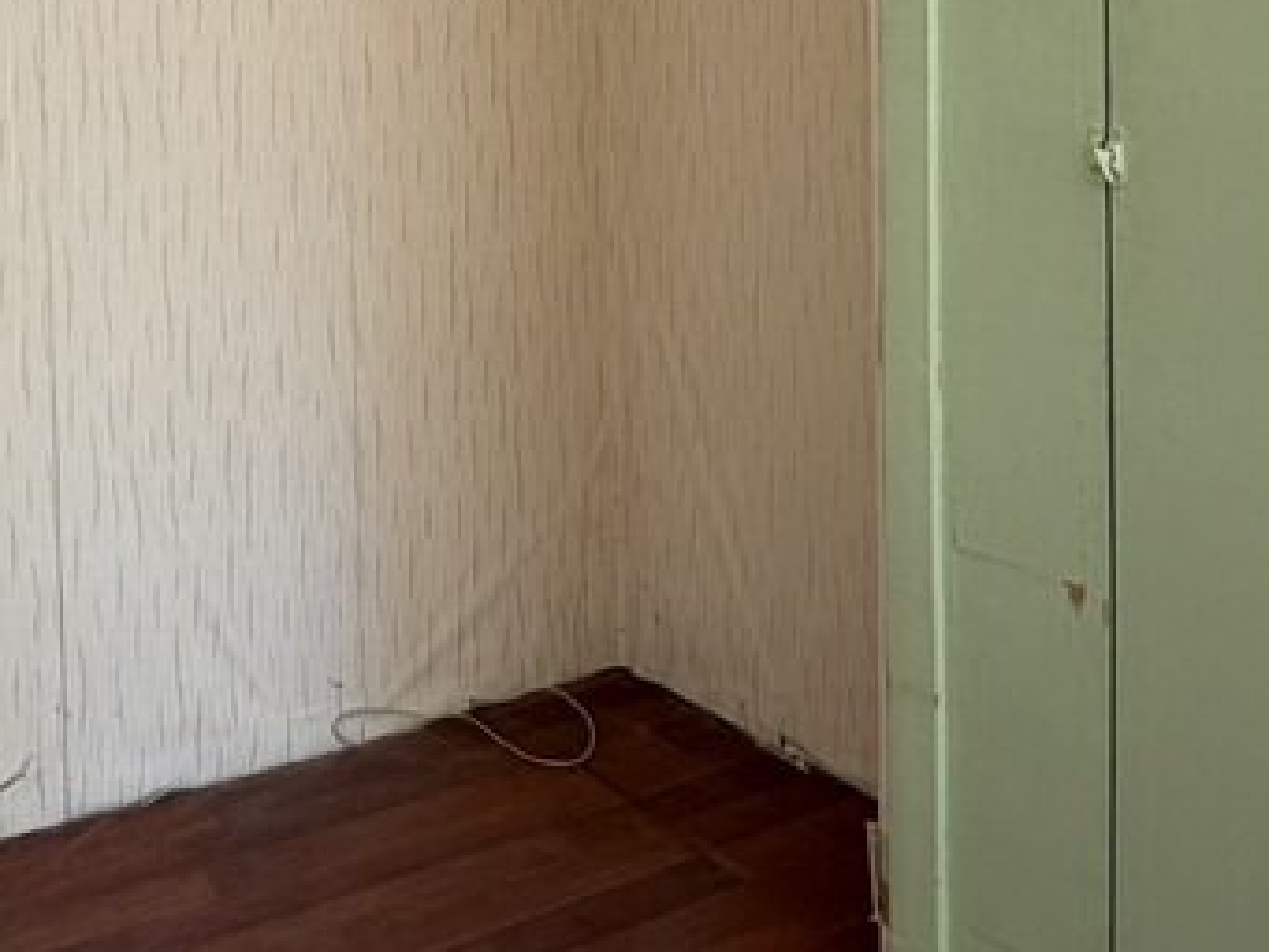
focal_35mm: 42
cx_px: 476
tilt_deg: -2.8
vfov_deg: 32.9
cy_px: 123
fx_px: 1540
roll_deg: +0.4
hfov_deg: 44.4
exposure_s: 1/121
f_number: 2.2
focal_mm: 2.22
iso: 100
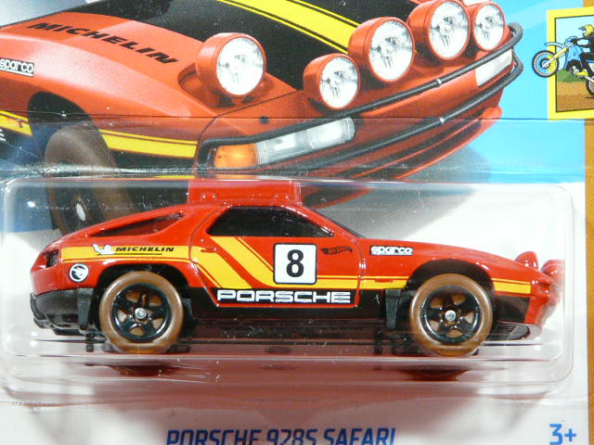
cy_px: 222
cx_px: 297
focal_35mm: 161
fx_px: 2763
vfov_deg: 9.2
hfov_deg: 12.3
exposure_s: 1/25
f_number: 3.6
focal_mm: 16.6
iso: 200
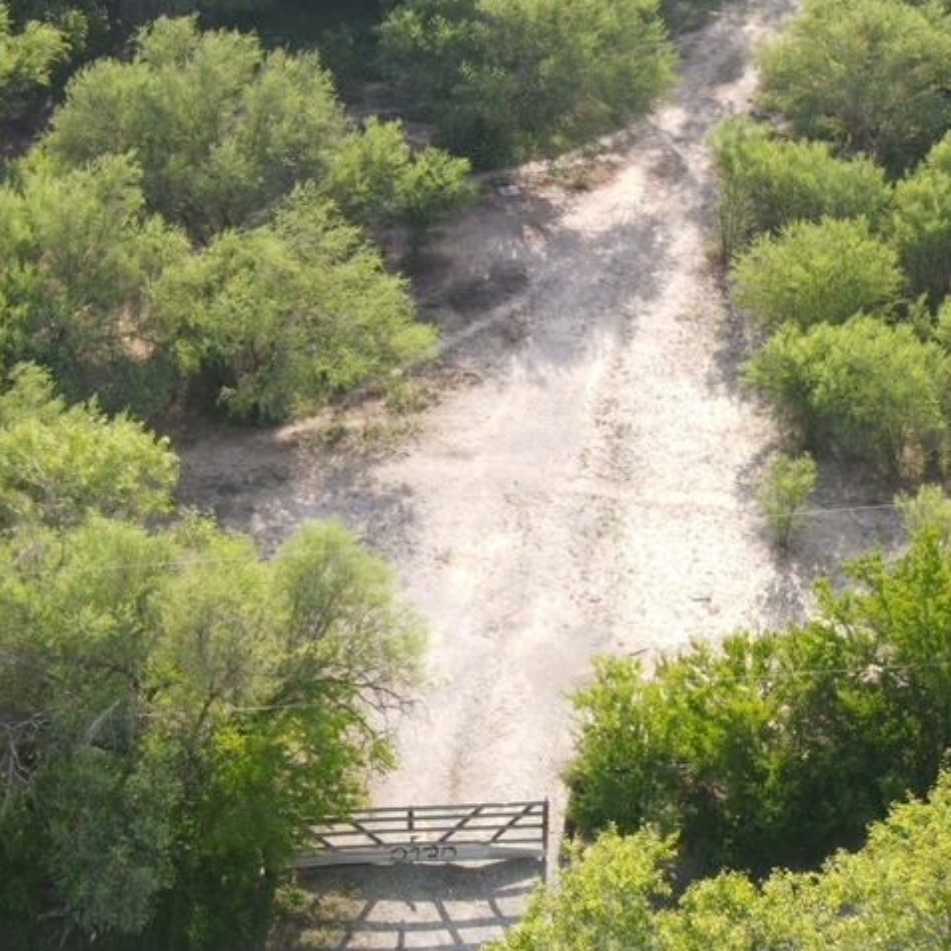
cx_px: 443
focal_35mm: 64
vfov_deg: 26.5
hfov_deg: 26.9
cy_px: 217
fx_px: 1989
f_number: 2.8
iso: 100
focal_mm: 4.5
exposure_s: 1/160
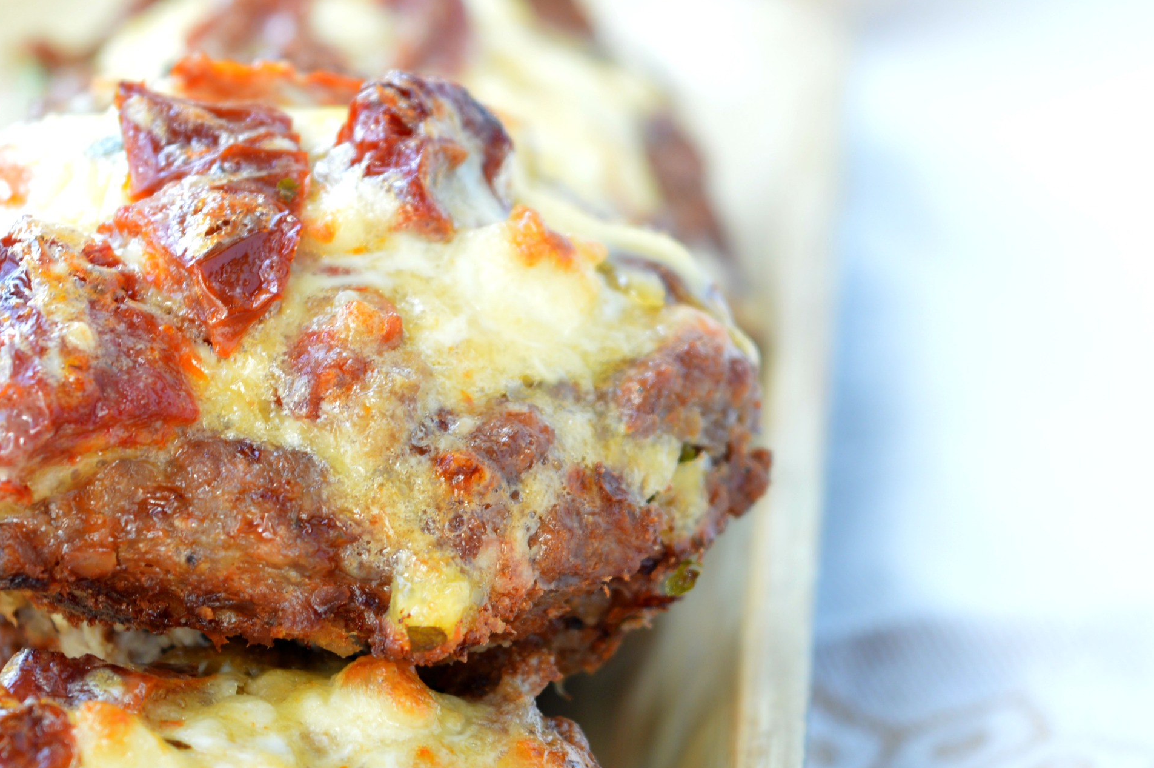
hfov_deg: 14.3
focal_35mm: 144
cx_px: 544
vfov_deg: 9.5
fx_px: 4608
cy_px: 226
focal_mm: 55
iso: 100
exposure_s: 1/15
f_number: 5.6
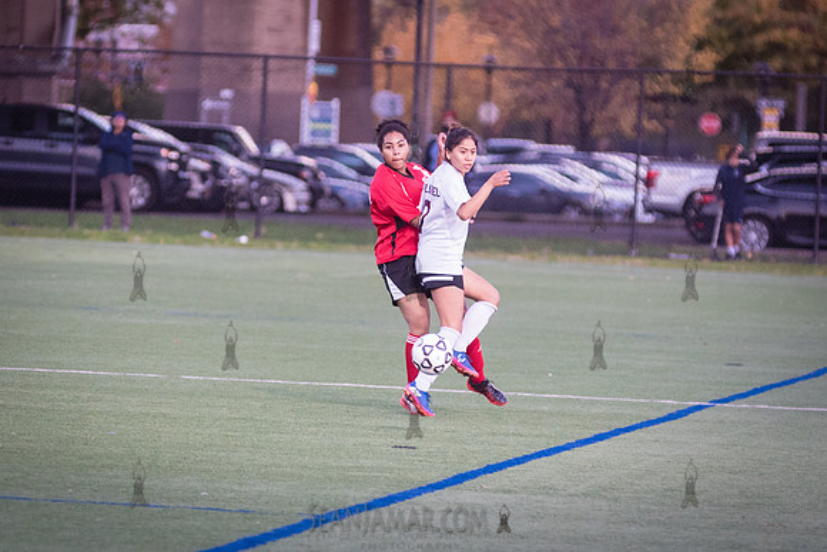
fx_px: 8951
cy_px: 236
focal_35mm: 390
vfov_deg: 3.5
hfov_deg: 5.3
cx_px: 372
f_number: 4
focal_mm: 200
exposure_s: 1/500
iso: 2000
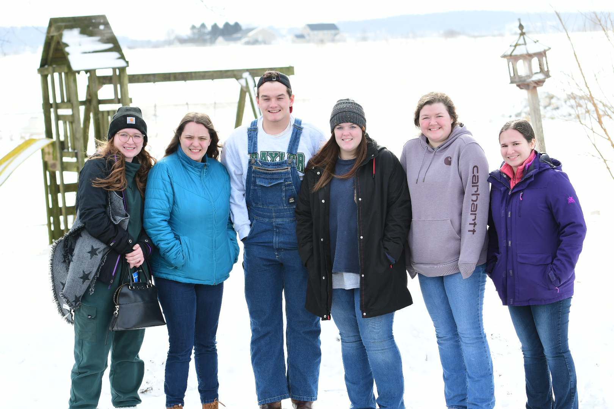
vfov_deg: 13.0
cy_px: 204
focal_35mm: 105
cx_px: 307
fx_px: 1791
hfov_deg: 19.5
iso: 320
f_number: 4.5
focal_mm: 70
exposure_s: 1/800
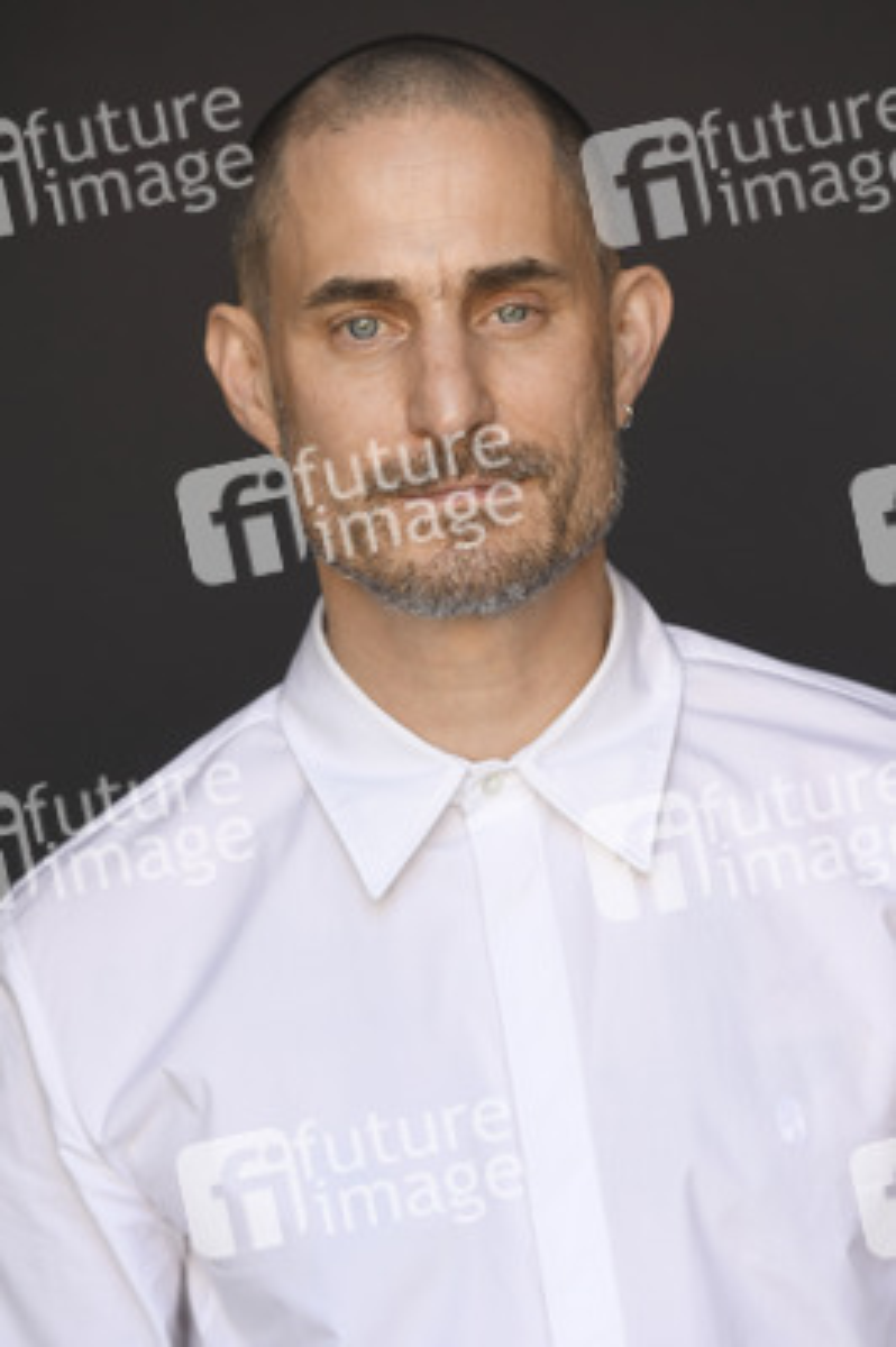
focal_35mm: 150
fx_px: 5609
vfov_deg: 13.7
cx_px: 448
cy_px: 674
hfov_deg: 9.1
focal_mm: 150
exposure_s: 1/320
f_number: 5
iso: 800
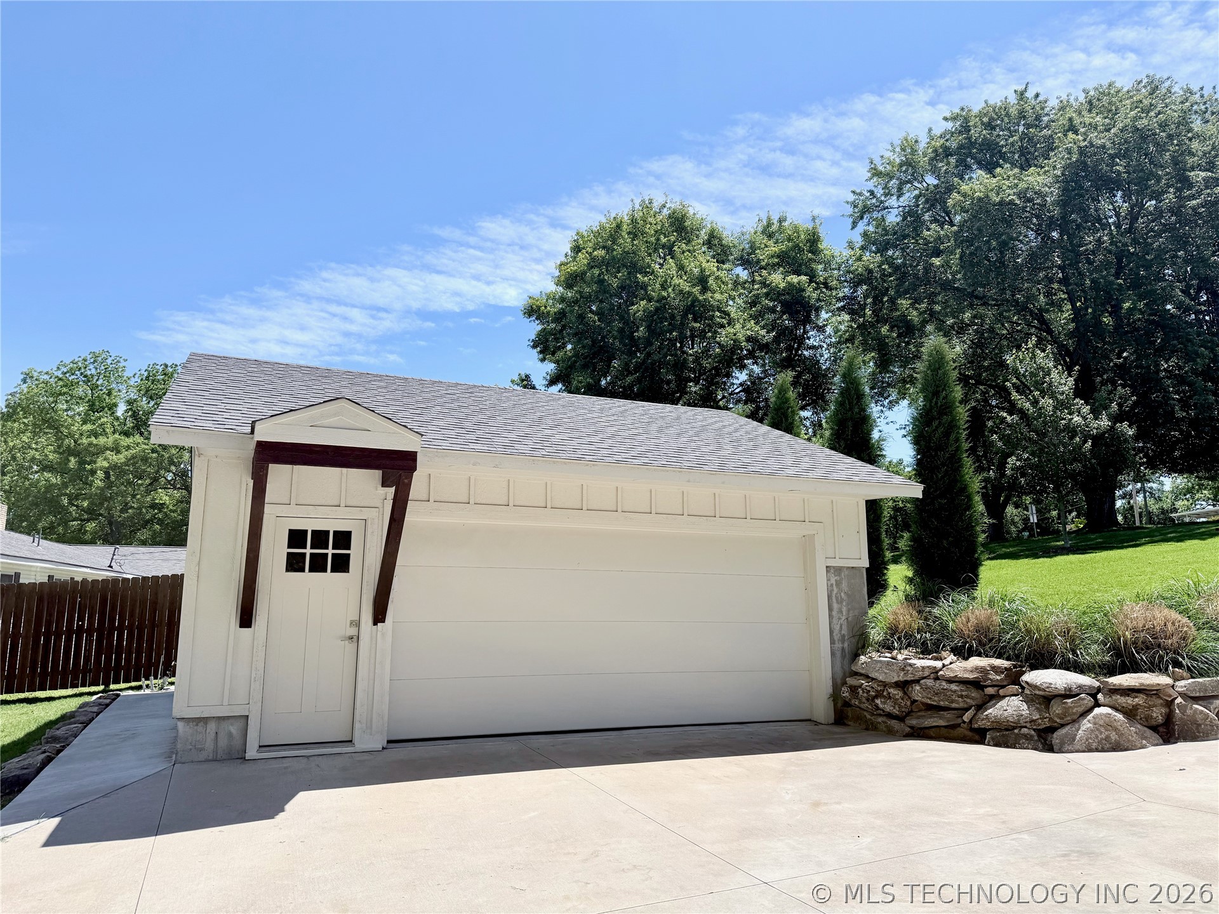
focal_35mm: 24
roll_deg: -1.7
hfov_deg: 71.6
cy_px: 457
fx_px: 845
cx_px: 610
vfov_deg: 56.8
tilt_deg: +12.8
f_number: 1.78
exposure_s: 1/5714
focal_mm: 6.76
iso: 80
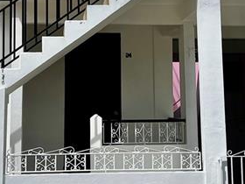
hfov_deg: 20.6
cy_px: -4
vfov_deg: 15.3
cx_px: 106
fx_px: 672
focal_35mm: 95
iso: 50
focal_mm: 5.7
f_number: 1.5
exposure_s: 1/8000
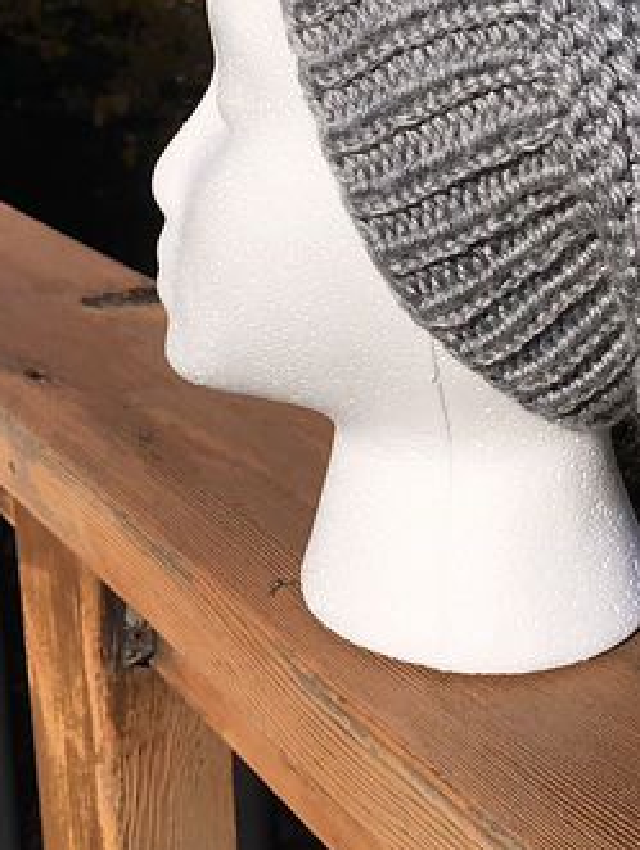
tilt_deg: -13.0
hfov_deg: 25.9
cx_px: 452
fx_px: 1378
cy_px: 221
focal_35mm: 56
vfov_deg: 33.7
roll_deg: +1.3
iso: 32
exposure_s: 1/5650
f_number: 2.2
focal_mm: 4.15
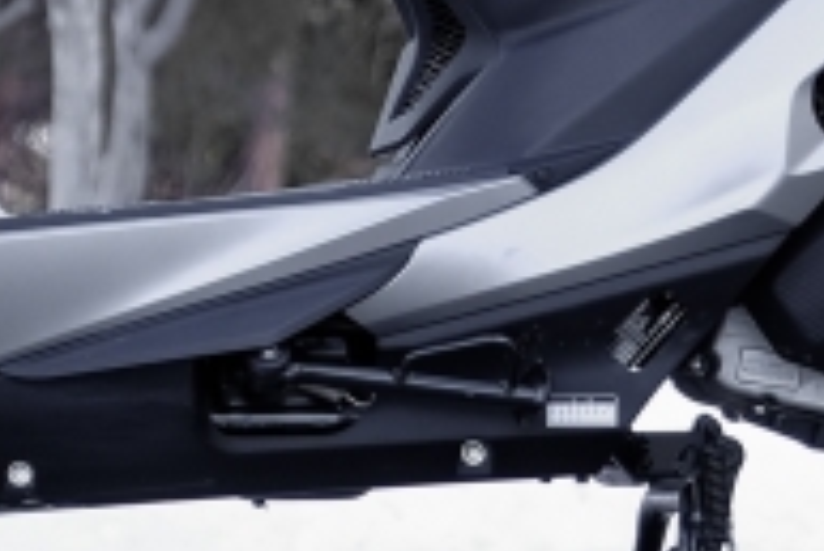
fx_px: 8338
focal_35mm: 364
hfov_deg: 5.7
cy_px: -226
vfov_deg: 3.8
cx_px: 367
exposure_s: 1/320
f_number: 2.8
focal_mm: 55
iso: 320
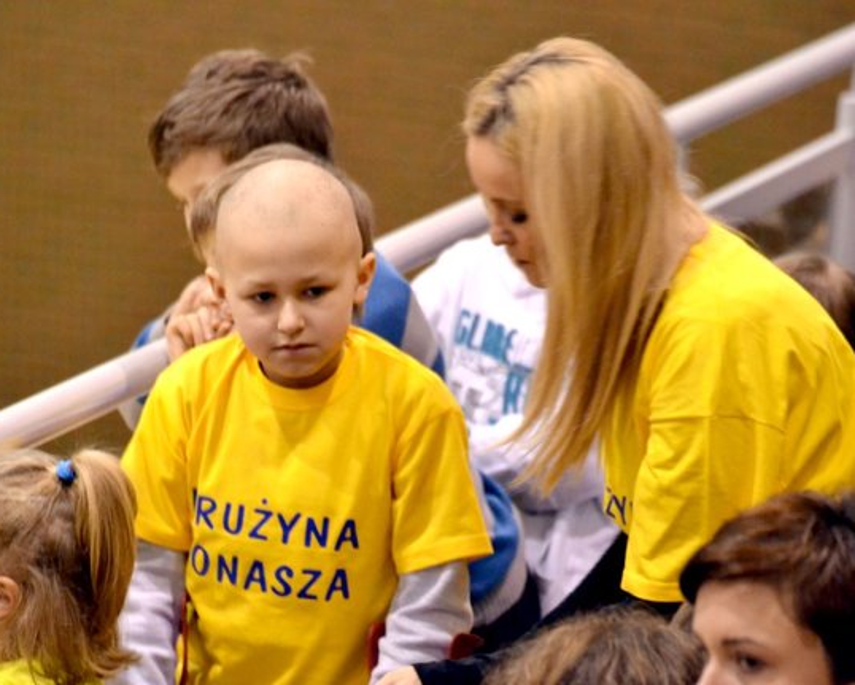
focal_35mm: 315
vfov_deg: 4.9
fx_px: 7964
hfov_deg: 6.1
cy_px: 343
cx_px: 342
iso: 3200
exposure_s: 1/60
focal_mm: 185
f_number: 5
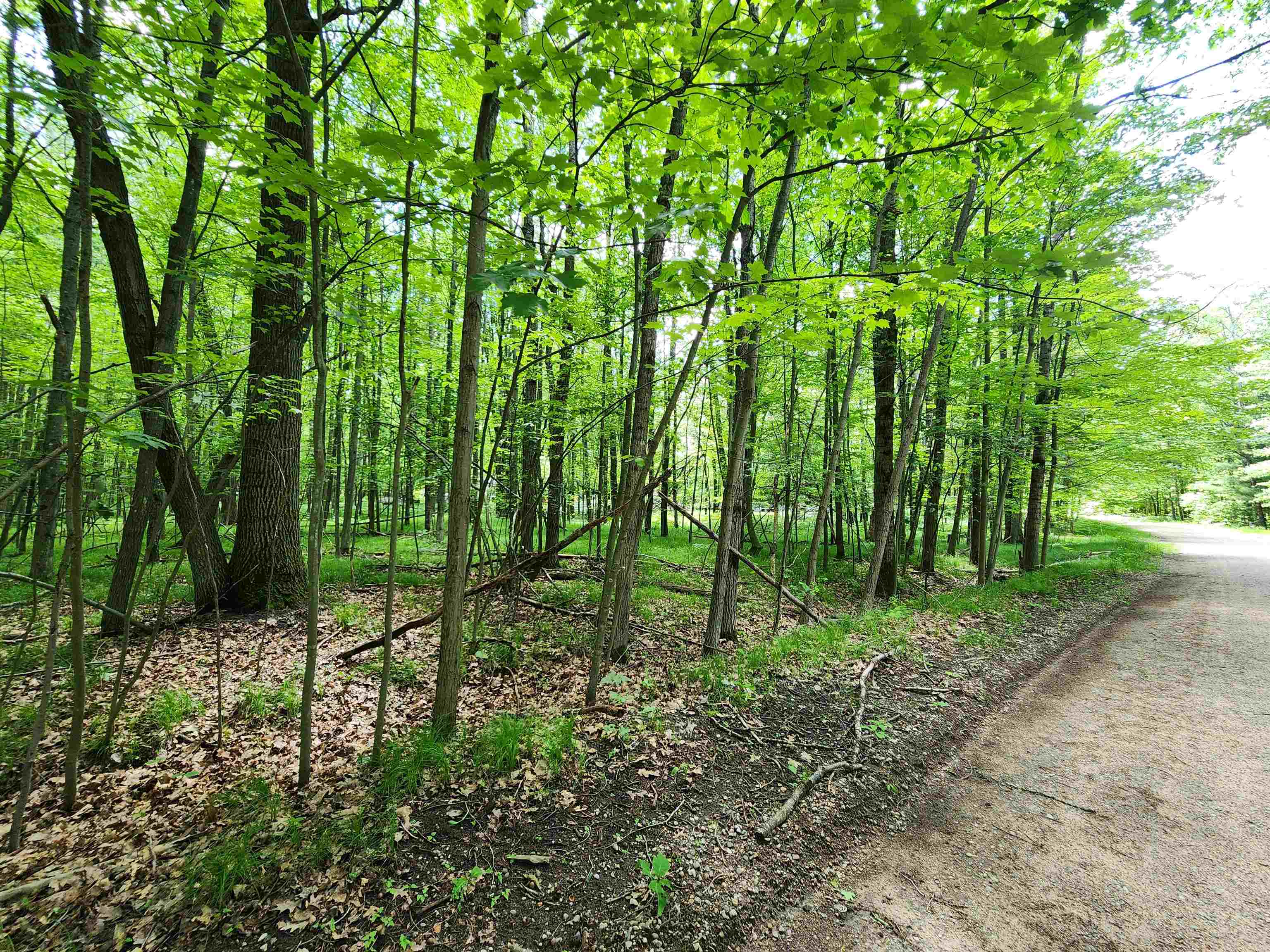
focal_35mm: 13
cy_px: 476
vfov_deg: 89.9
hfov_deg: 106.2
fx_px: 477
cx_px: 635
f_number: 2.2
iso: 80
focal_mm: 2.2
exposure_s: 1/60
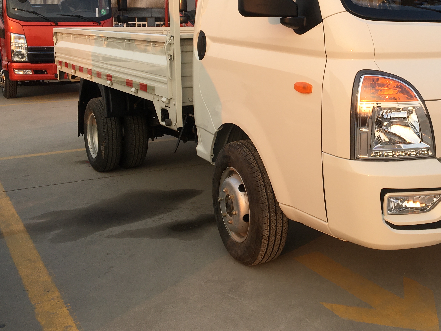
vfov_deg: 30.4
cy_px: 82
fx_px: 599
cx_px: 316
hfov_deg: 39.6
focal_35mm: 47
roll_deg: +0.8
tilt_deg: -4.7
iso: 25
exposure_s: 1/388
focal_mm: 4.15
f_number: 2.2
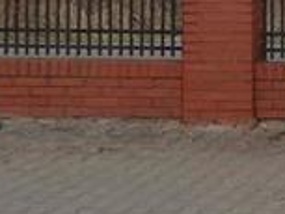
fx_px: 981
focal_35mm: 119
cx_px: 635
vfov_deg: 12.2
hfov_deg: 13.3
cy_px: -49
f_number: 2.2
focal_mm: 3.81
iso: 50
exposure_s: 1/832
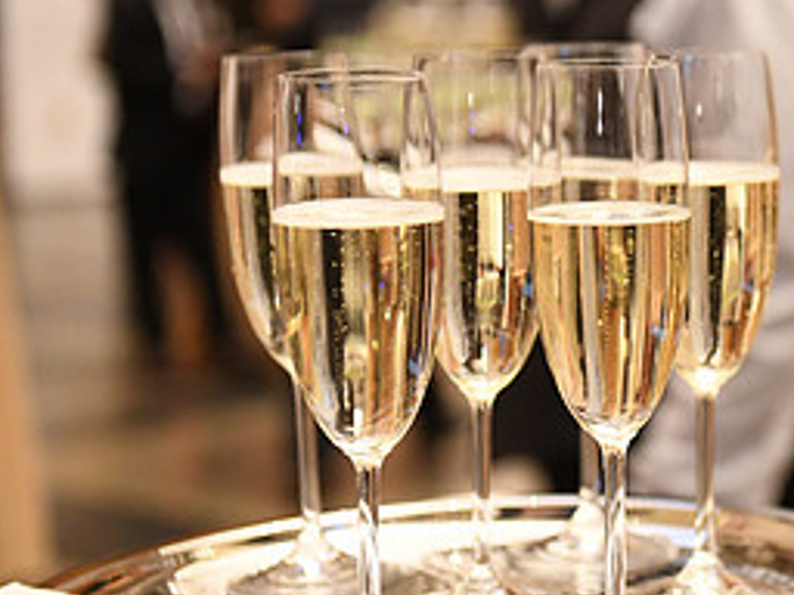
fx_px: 2500
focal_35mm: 109
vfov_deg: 13.5
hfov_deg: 17.6
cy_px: 147
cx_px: 810
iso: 4000
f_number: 2.8
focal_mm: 50
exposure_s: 1/80
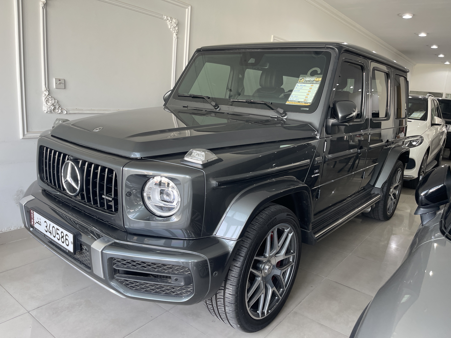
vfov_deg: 54.9
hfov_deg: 69.4
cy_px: 169
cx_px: 226
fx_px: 326
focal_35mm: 25
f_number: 1.6
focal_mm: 5.1
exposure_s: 1/121
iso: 125
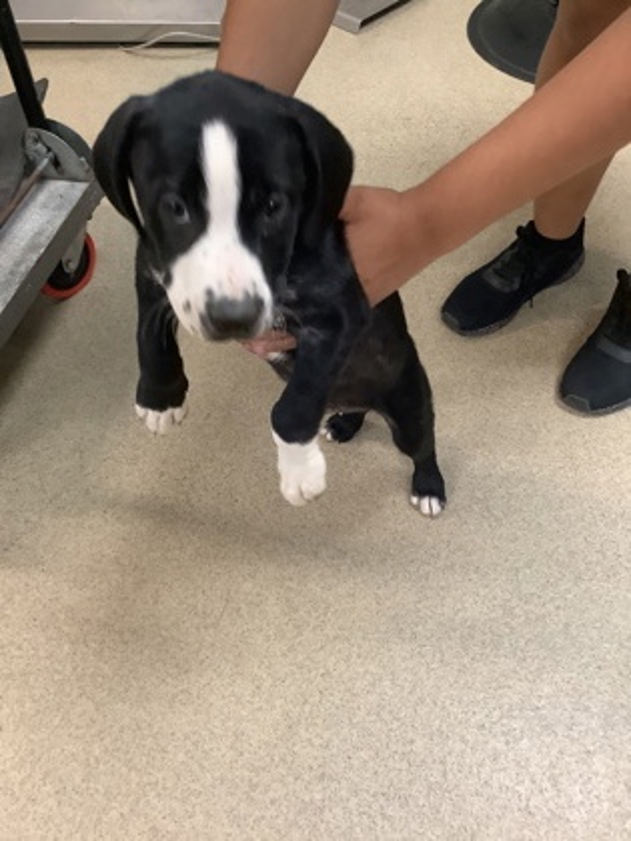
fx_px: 753
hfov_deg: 45.4
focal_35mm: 31
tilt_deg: -52.1
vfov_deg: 58.4
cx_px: 316
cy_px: 420
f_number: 2.4
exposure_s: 1/40
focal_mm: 3.3
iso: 320
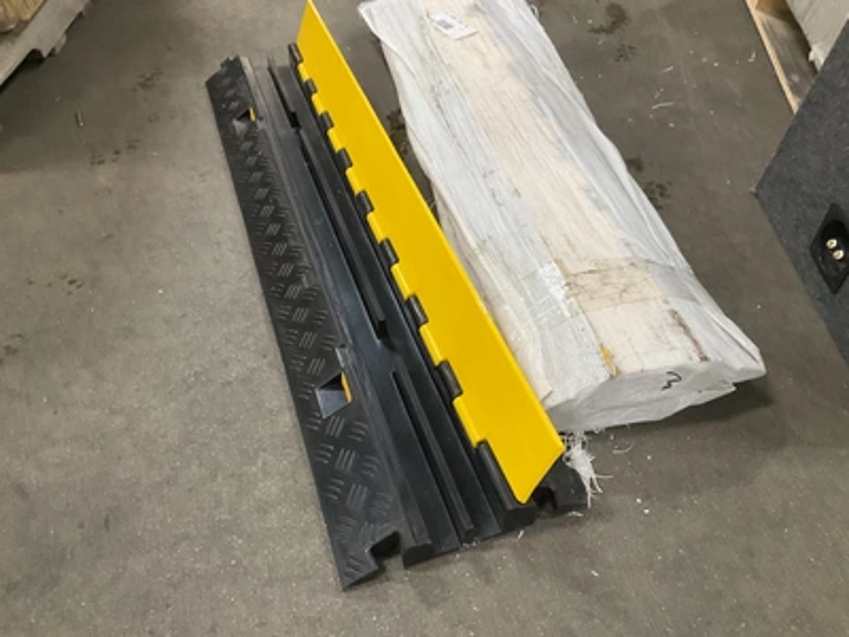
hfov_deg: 61.7
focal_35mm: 29
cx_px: 424
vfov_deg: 48.2
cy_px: 318
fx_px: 711
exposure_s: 1/60
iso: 200
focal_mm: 3
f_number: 1.8
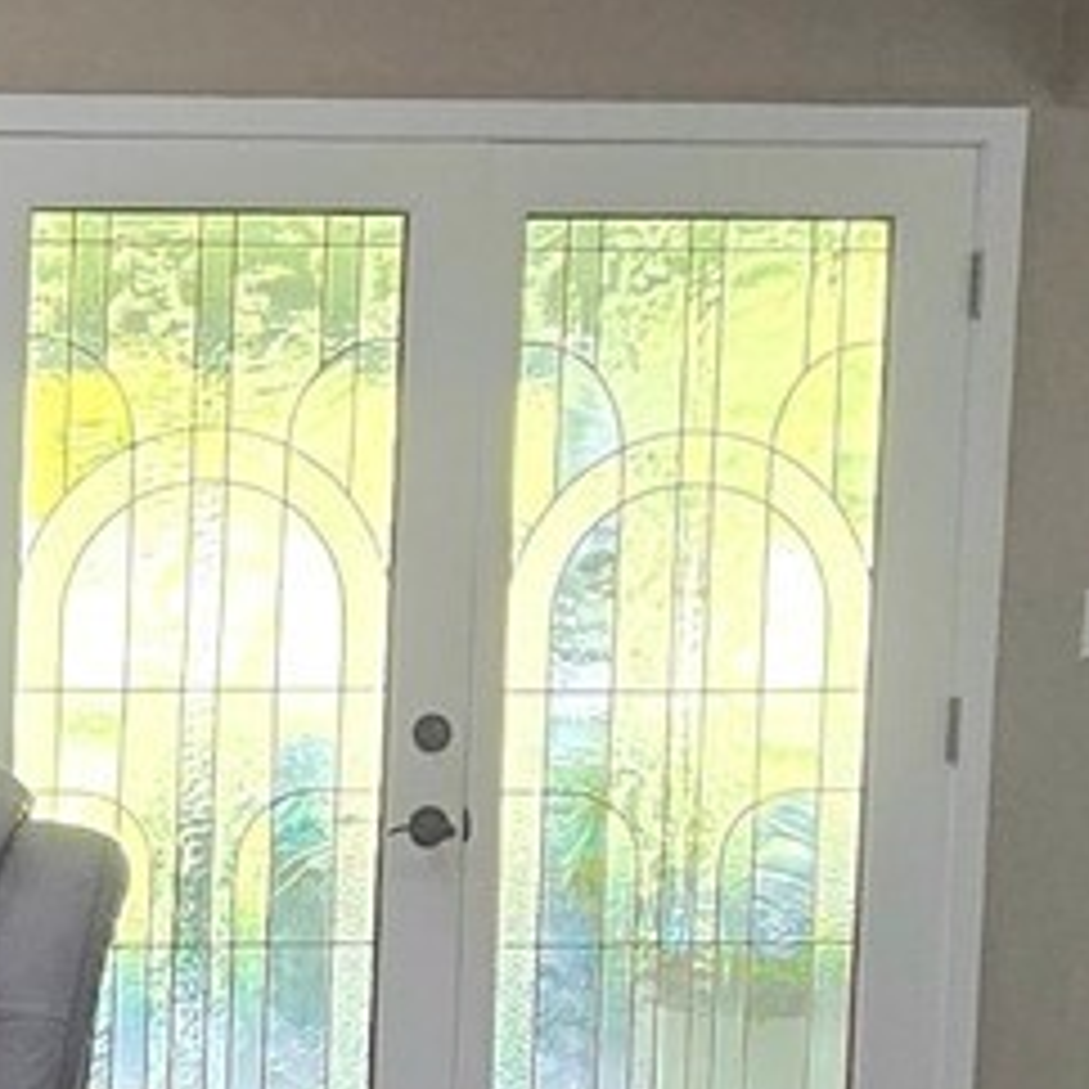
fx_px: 2705
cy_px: 662
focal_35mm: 76
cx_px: -1143
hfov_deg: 16.6
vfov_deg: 22.7
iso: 160
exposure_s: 1/60.2
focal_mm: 2.2
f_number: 2.2
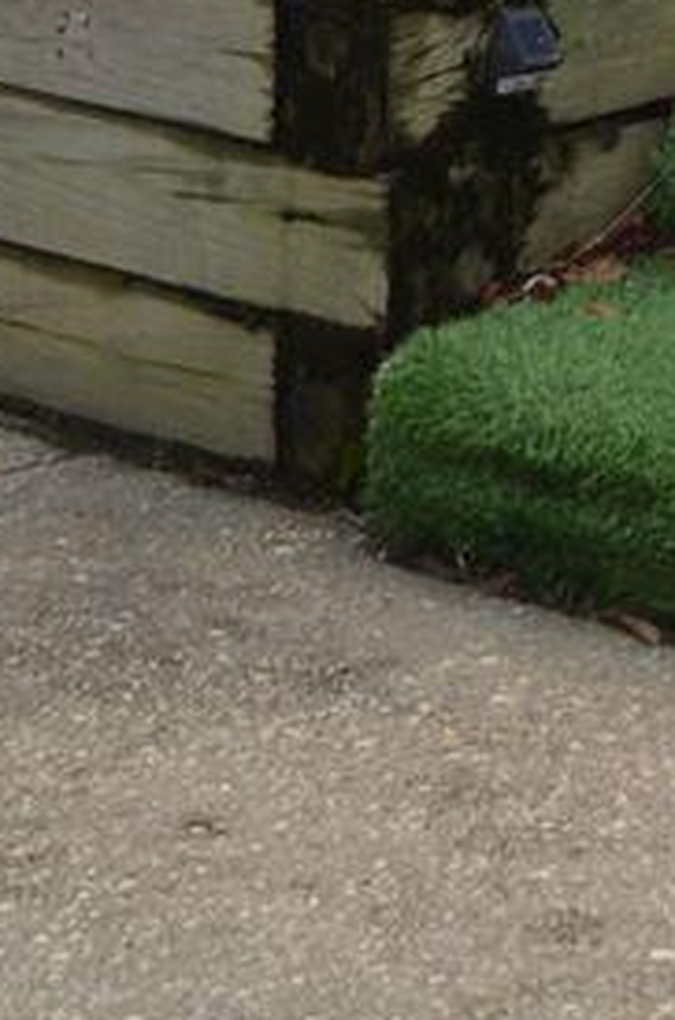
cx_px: 1474
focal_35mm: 184
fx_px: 5201
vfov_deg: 9.9
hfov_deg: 7.1
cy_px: -1391
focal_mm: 22
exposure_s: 1/200
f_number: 7.1
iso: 100
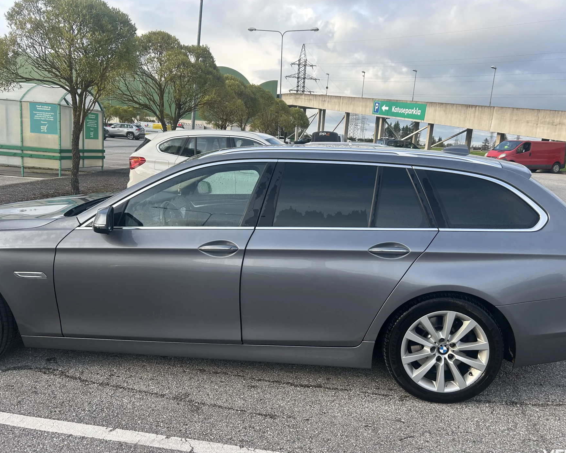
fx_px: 469
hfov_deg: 62.2
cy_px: 230
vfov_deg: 51.5
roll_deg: -4.0
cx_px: 290
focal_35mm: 28
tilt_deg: -11.2
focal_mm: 5.7
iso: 50
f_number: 1.5
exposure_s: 1/873
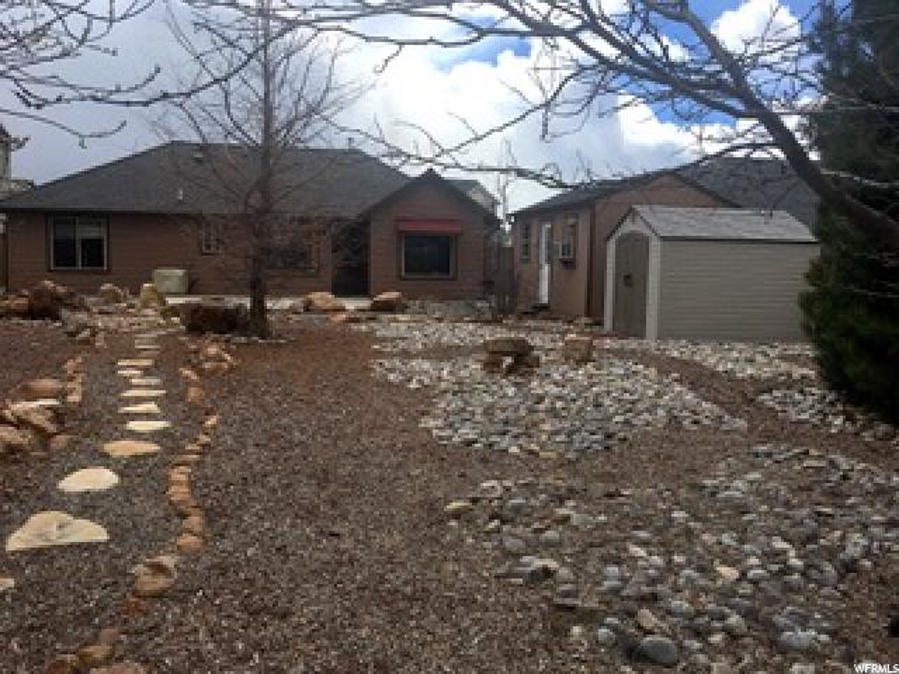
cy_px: 337
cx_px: 450
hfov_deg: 61.7
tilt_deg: -6.5
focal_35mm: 29
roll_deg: -2.5
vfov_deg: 48.2
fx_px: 753
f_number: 2.2
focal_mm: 4.15
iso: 25
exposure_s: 1/2481
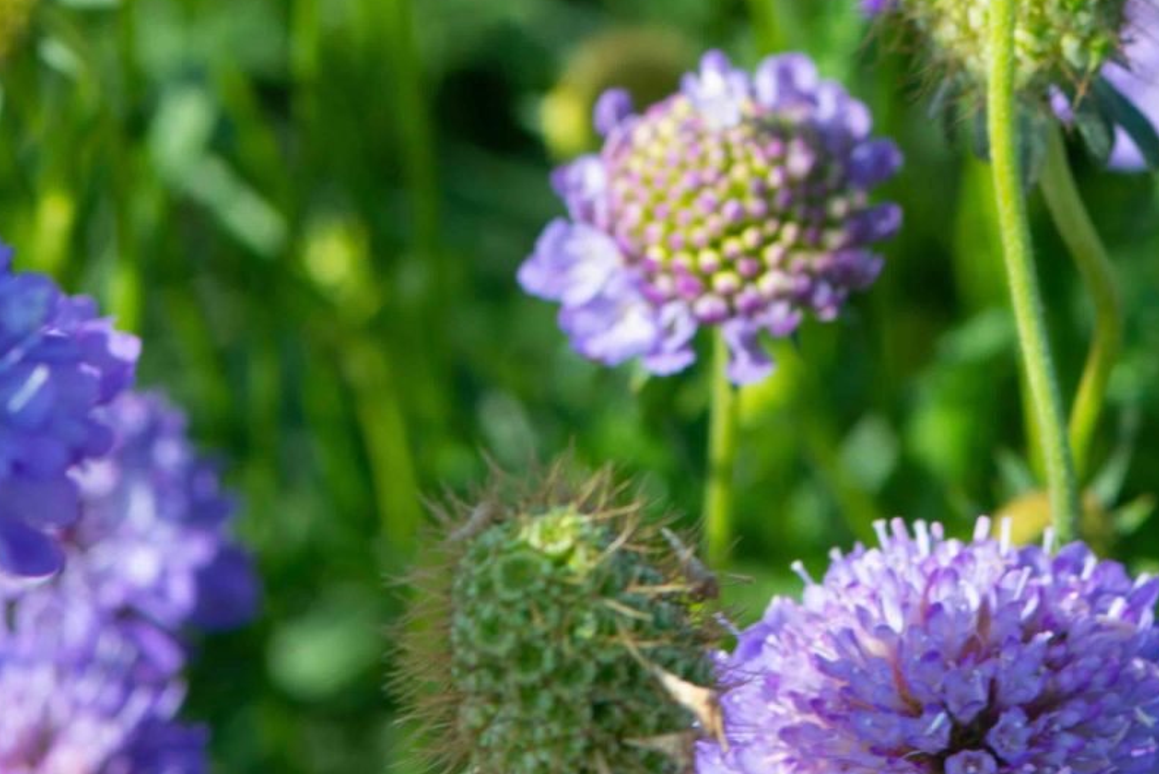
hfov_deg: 6.1
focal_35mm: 340
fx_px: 10950
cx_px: 850
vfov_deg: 4.0
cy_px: -435
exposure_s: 1/200
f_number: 7.1
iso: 100
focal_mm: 105
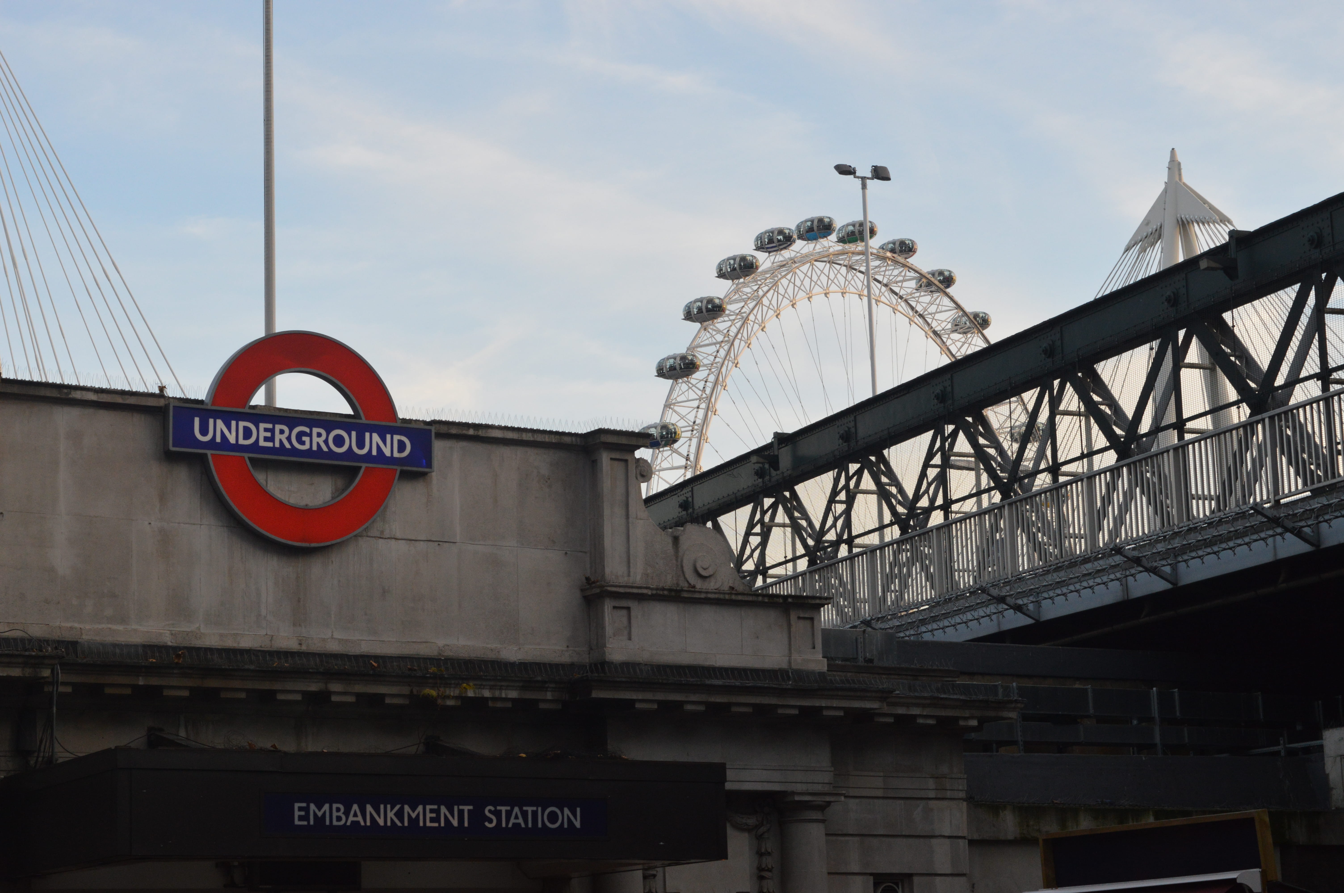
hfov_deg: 24.6
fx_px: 3077
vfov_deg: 16.5
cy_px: 446
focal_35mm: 82
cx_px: 672
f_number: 8
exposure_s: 1/250
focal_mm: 55
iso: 800
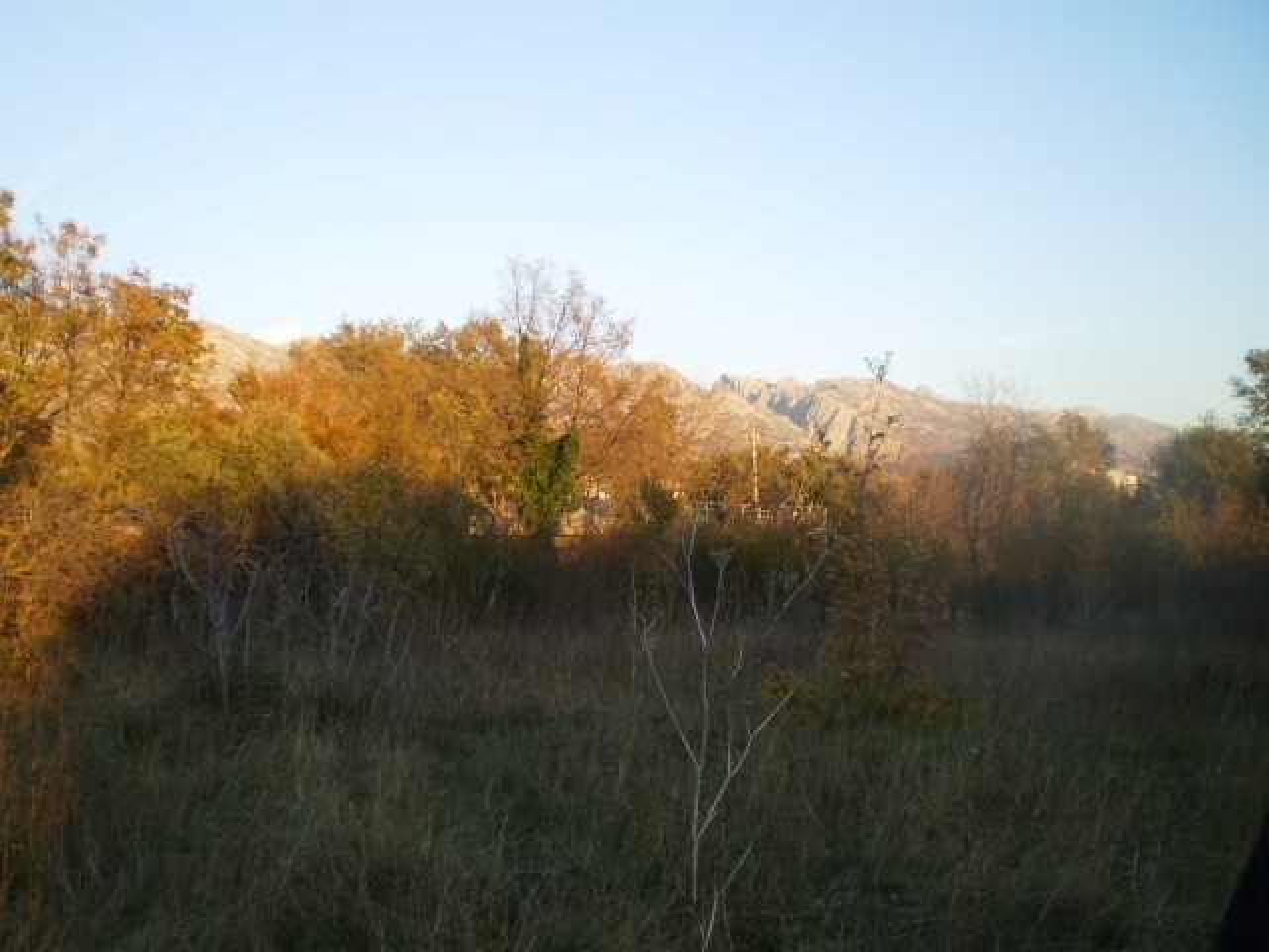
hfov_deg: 51.4
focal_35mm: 36
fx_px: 1320
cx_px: 634
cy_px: 476
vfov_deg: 39.7
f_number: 3.1
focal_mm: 6.3
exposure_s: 1/160
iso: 64
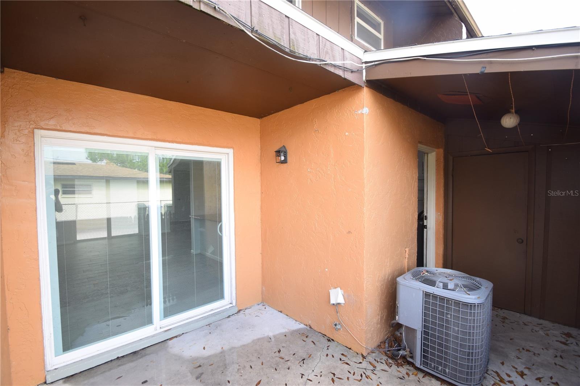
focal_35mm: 15
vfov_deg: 77.3
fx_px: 242
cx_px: 290
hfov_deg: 100.4
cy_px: 193
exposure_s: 1/100
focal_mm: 10
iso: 400
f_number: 5
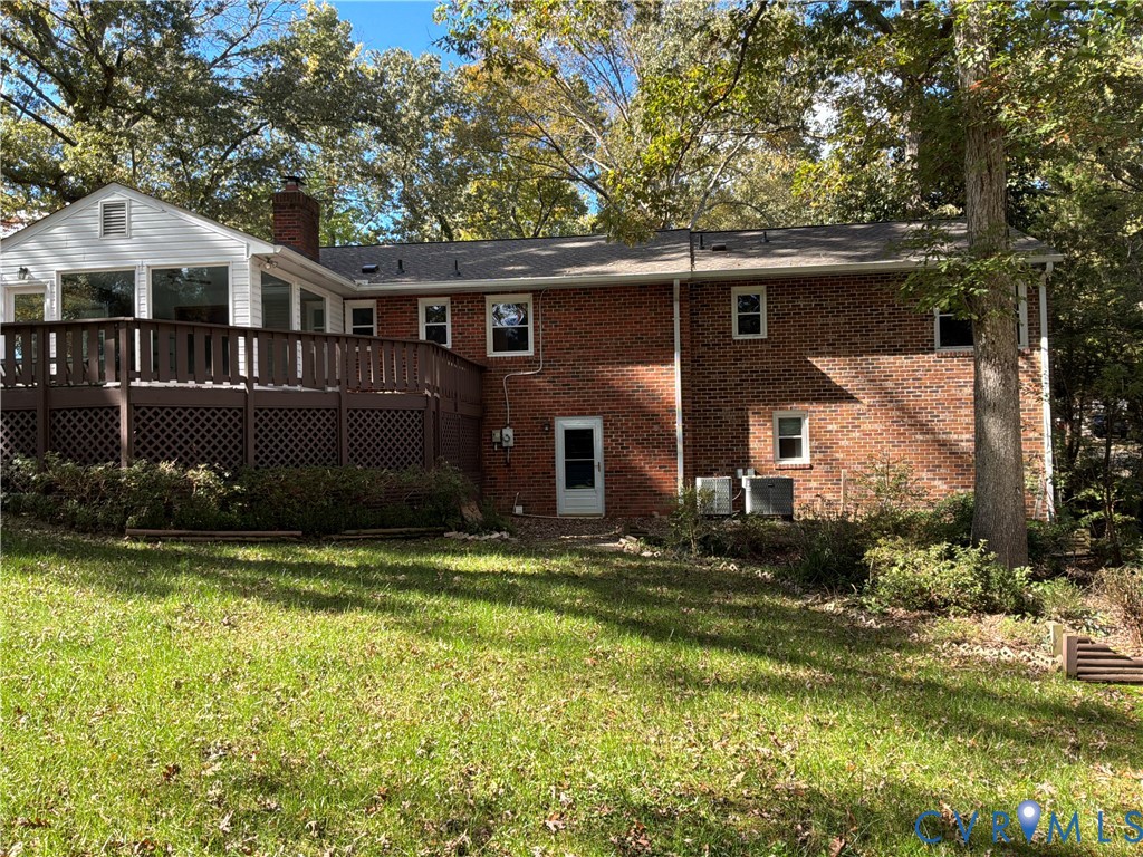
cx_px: 572
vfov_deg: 49.7
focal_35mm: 28
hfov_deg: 63.4
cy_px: 428
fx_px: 925
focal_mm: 3
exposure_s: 1/283
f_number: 1.8
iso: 25
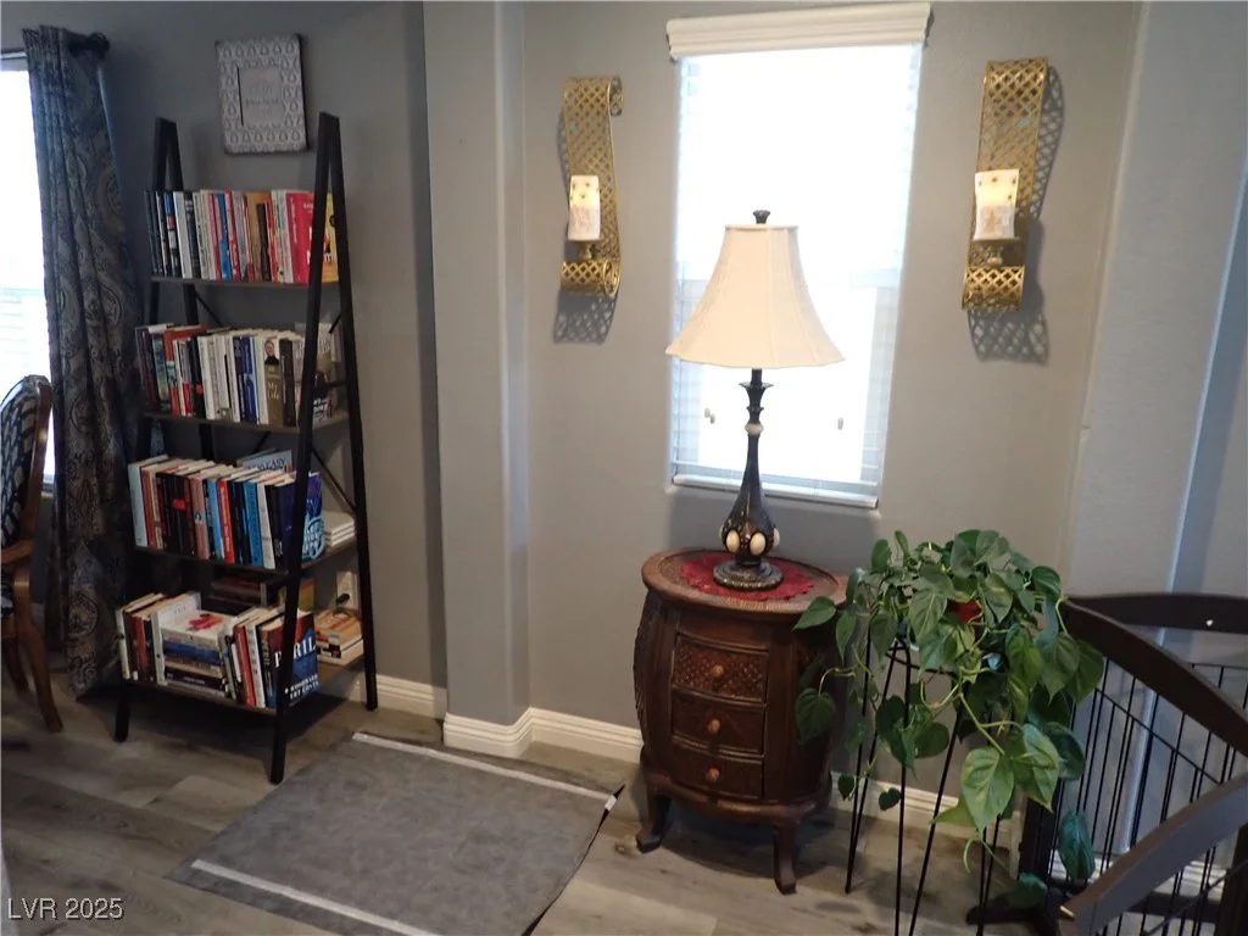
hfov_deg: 69.4
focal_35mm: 25
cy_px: 468
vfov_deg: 54.9
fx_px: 901
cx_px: 624
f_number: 2
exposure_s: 1/30
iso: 500
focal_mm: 4.5
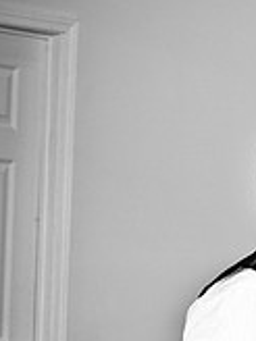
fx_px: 1762
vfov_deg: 11.0
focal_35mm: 179
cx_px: 483
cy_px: 244
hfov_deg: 8.0
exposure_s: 1/60
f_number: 2.8
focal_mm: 35
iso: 200
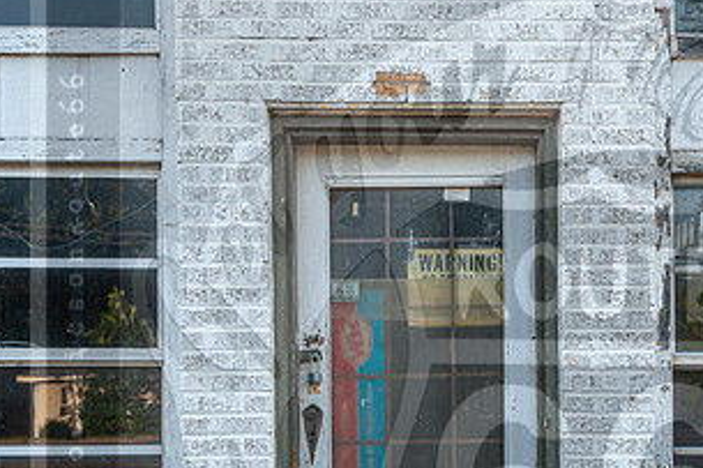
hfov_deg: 37.1
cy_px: 340
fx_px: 1034
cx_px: 473
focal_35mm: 53
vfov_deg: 25.2
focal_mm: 18
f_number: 4.5
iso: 100
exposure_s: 1/80
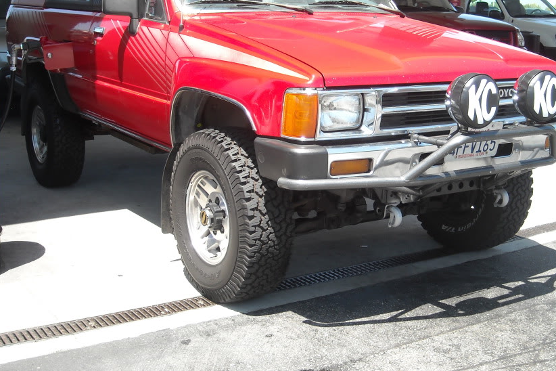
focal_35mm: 57
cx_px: 275
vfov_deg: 23.7
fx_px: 880
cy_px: 137
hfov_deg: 35.1
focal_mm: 7.1
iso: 64
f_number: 3.1
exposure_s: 1/250
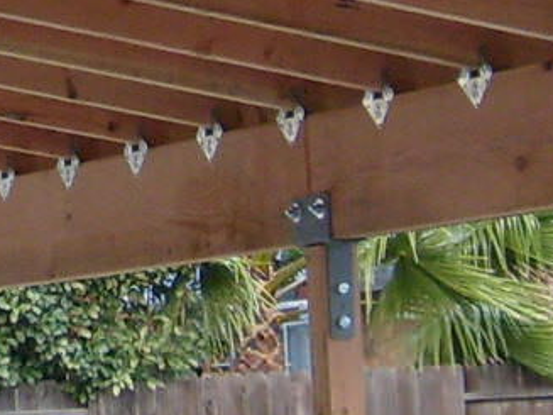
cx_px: -183
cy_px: -122
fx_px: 3497
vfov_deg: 6.7
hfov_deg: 8.9
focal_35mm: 219
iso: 80
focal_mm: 5.8
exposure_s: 1/125
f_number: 2.8
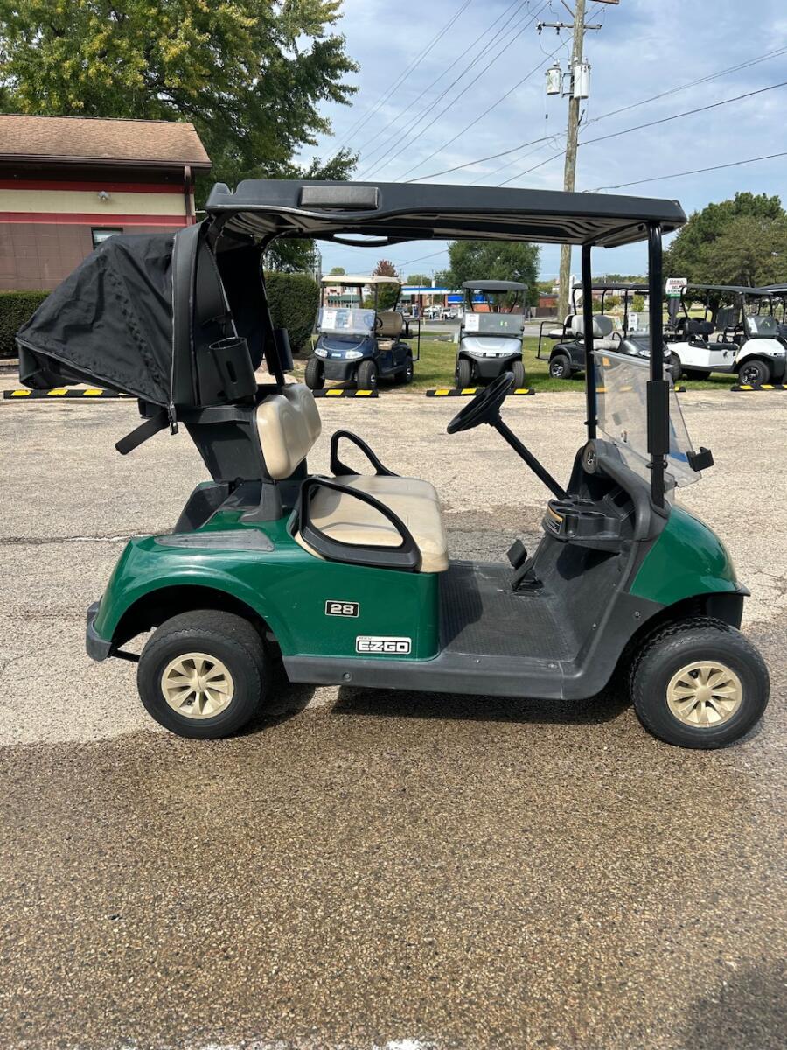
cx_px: 394
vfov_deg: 67.3
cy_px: 525
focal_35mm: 26
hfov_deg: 53.1
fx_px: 788
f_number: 1.5
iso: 50
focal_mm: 5.7
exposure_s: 1/2915
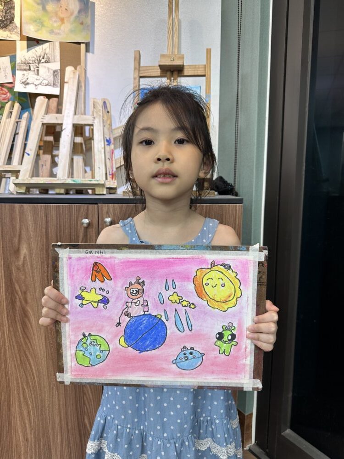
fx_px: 318
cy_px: 230
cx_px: 172
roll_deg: -1.2
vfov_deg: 71.6
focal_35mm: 24
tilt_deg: -6.8
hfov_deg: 56.8
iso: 125
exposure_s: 1/100
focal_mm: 6.86
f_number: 1.78
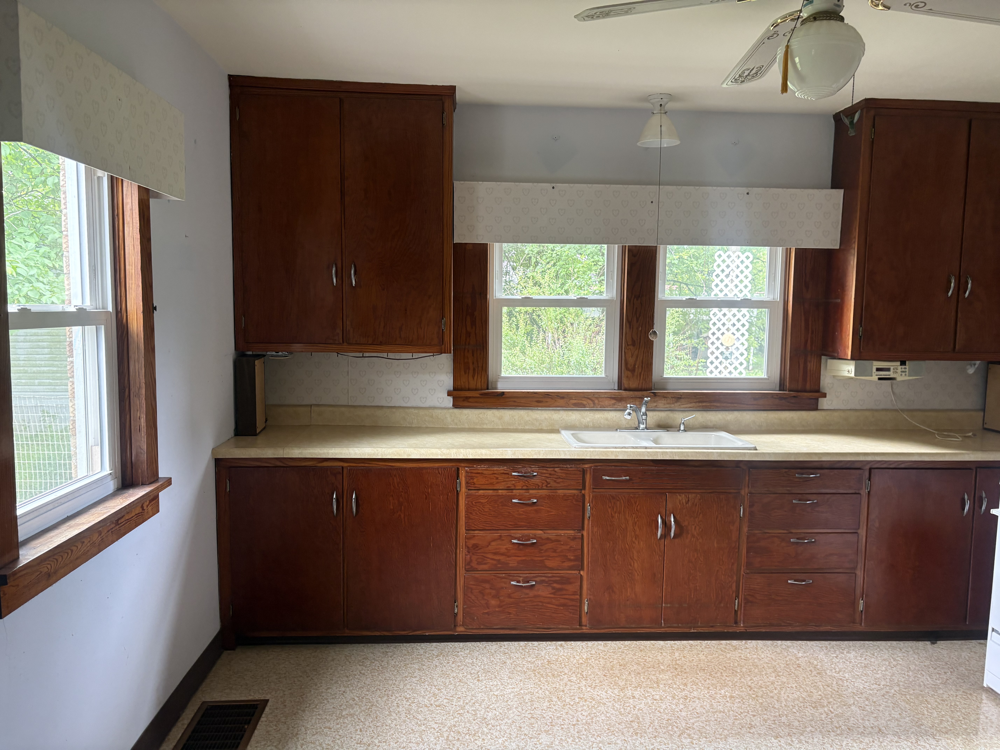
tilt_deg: -5.4
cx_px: 500
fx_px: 751
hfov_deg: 67.3
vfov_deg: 53.1
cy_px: 375
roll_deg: +0.9
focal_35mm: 26
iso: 125
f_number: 1.6
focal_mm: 5.96
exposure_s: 1/60
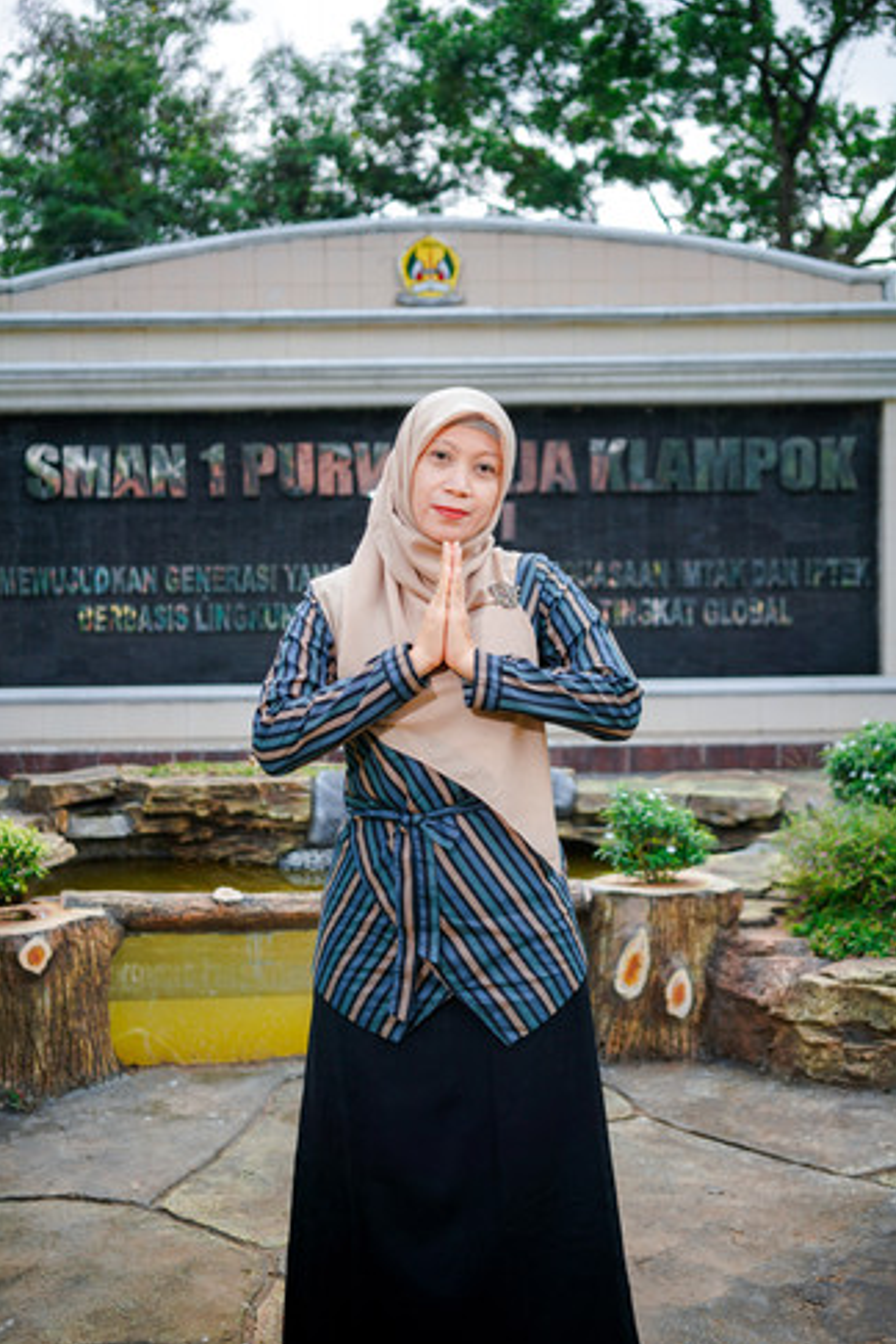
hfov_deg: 36.9
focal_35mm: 36
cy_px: 661
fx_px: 1344
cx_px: 437
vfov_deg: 53.1
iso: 200
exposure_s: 1/800
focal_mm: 35
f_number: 3.2
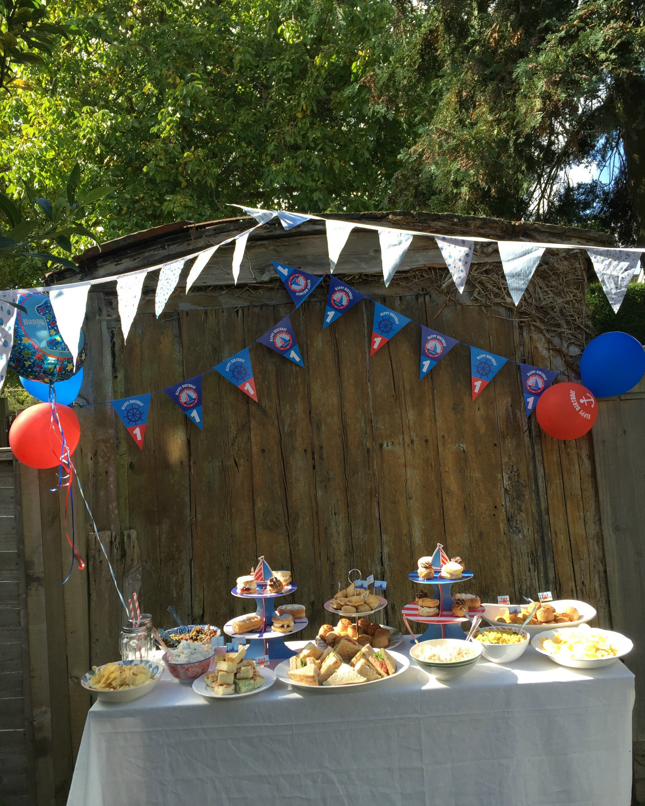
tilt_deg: +3.2
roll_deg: +2.9
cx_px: 329
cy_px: 383
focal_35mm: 31
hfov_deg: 47.1
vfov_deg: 57.1
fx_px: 740
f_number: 2.2
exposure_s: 1/507
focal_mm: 4.15
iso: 32
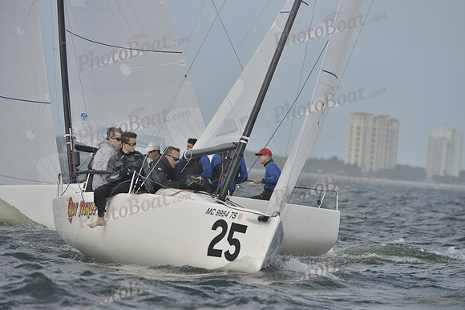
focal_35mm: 360
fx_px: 4651
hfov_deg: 5.7
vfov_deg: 3.8
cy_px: 155
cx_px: 232
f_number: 8
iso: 400
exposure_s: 1/1600
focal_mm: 360
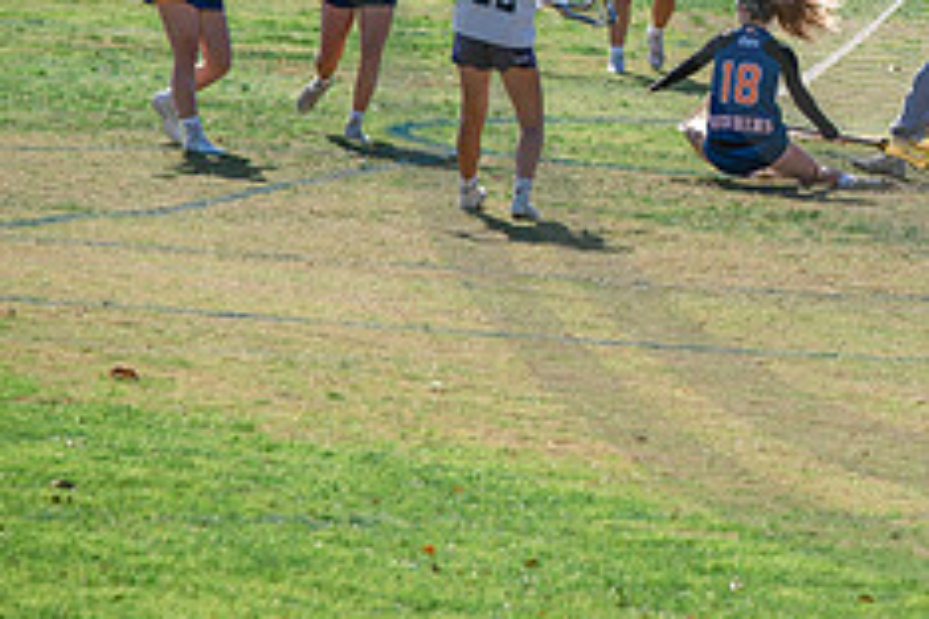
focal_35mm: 459
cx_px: 1048
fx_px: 11844
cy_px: -109
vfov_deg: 3.0
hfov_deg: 4.5
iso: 250
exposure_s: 1/2000
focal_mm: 185
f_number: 5.6
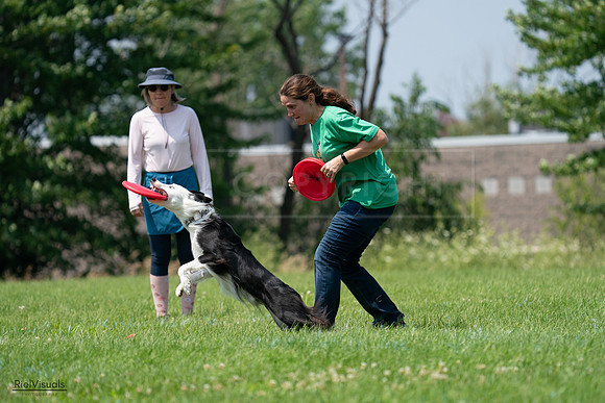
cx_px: 302
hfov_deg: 6.6
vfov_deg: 4.4
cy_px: 202
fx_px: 5244
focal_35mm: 312
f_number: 6.3
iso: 1000
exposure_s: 1/4000
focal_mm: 312
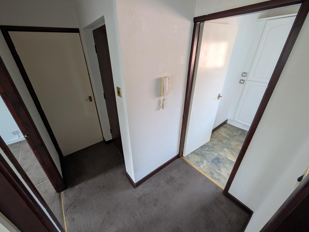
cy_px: 112
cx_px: 143
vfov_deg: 89.9
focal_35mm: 13
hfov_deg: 106.0
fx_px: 116
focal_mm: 2.02
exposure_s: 1/36.5
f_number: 1.7
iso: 64
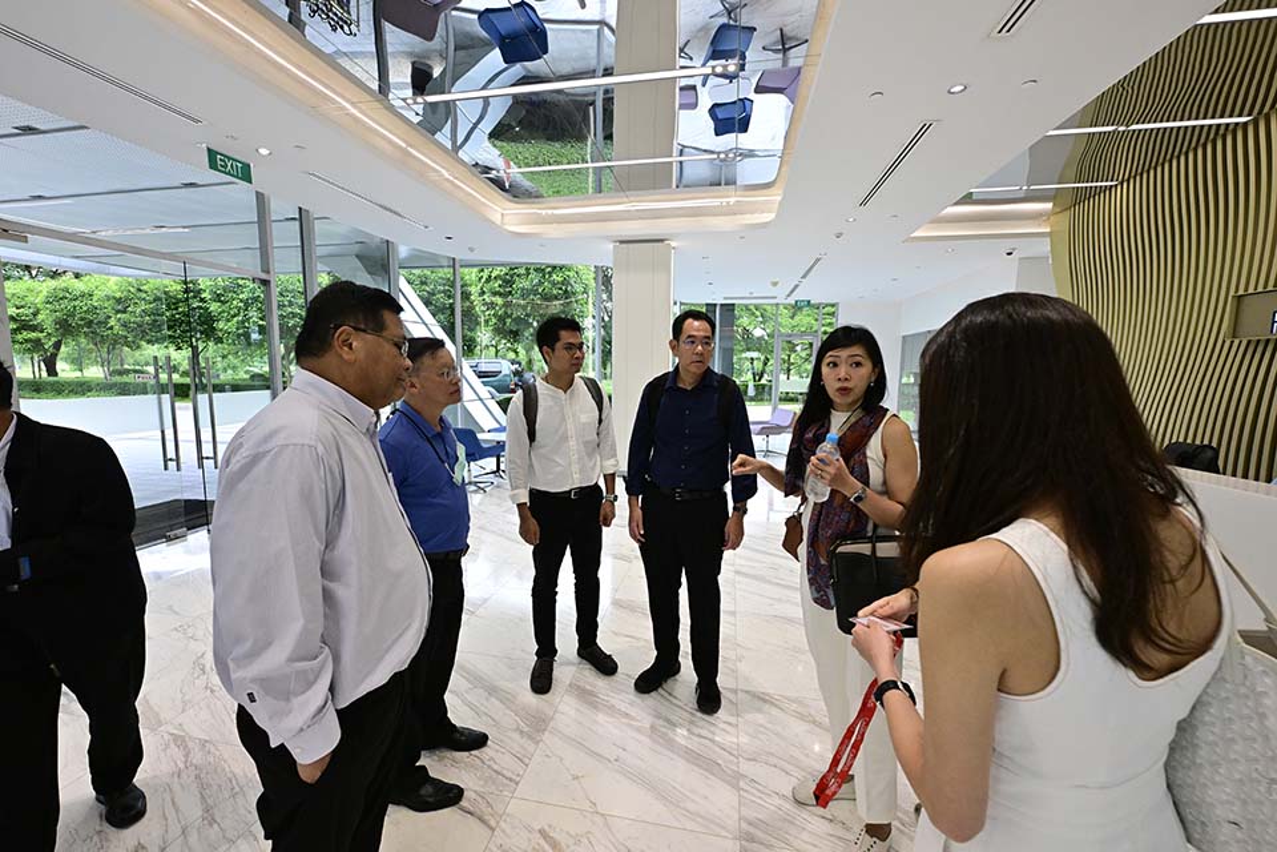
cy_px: 426
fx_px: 497
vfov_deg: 81.2
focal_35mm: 14
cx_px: 638
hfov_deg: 104.3
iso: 3200
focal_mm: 14
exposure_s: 1/250
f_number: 8
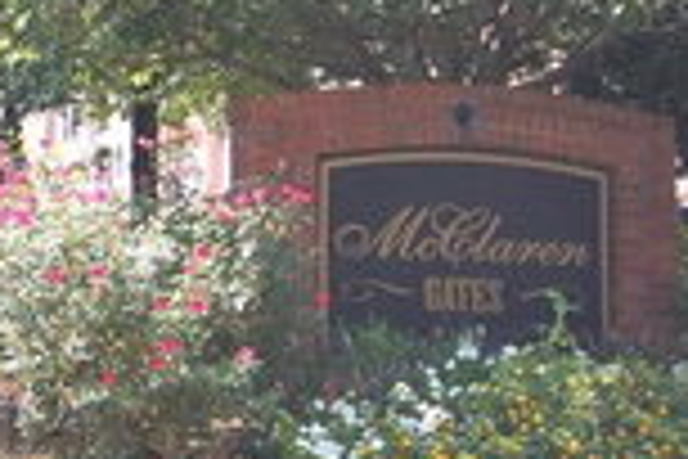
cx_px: -297
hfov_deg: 19.4
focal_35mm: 94
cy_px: 20
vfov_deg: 14.4
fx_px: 1796
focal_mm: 20
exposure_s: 1/320
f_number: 5.6
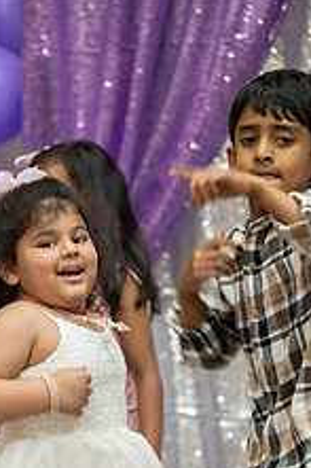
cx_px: 2
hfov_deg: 5.4
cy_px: 466
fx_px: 3309
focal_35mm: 255
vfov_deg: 8.0
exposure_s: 1/160
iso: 800
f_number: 3.2
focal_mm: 125
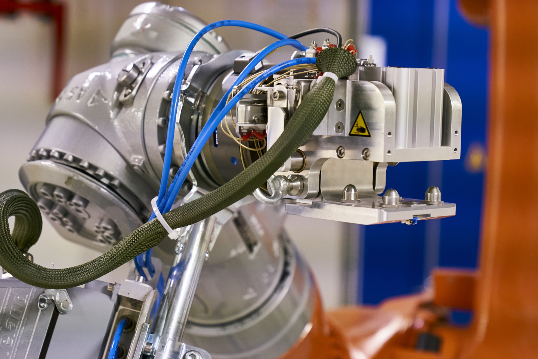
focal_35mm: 105
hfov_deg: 19.5
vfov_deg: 13.0
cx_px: 269
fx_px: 1570
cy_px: 180
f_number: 2.8
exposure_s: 1/60
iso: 640
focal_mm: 70
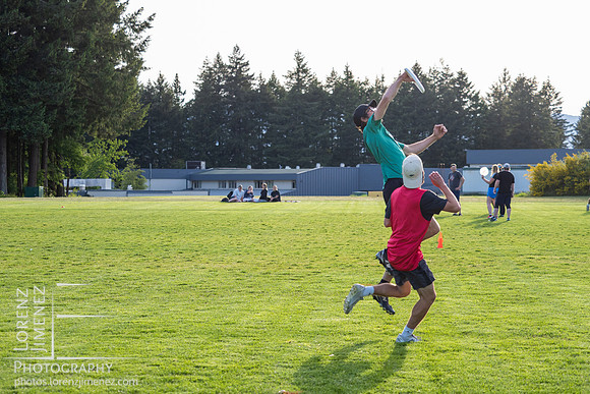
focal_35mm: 98
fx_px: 1610
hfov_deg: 20.8
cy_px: 178
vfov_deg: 13.9
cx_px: 295
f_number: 2.8
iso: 200
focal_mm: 46
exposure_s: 1/1000
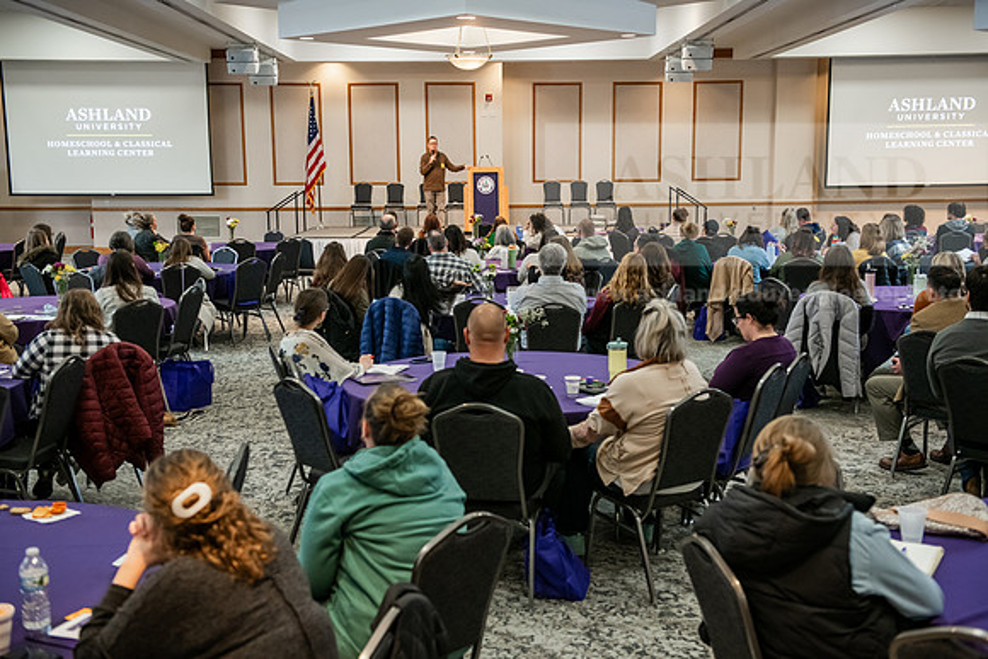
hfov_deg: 44.5
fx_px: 1208
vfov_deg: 30.5
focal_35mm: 44
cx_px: 494
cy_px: 330
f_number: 3.5
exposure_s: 1/160
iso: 1600
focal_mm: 44
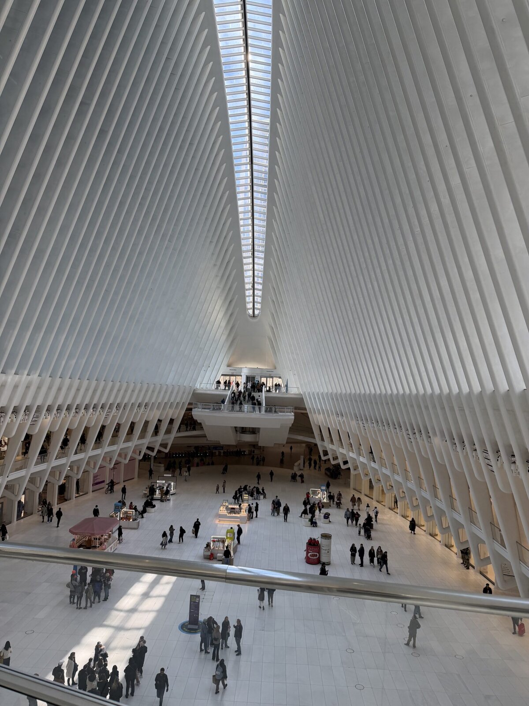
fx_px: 489
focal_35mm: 24
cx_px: 264
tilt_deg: +4.5
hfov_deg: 56.8
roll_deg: -2.3
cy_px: 353
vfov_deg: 71.6
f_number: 1.78
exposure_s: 1/464
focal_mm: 6.76
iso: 100
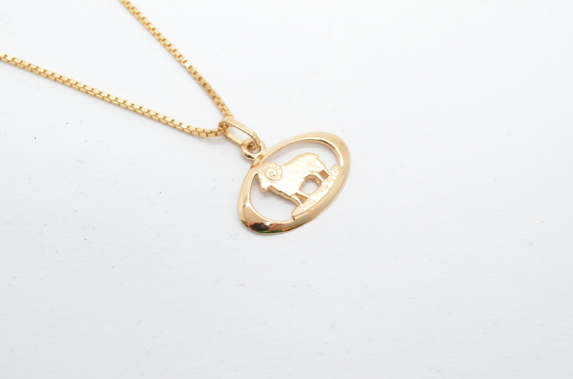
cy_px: 190
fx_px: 953
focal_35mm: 60
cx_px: 286
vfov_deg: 22.5
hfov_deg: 33.5
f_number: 13
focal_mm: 40
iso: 2000
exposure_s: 1/100
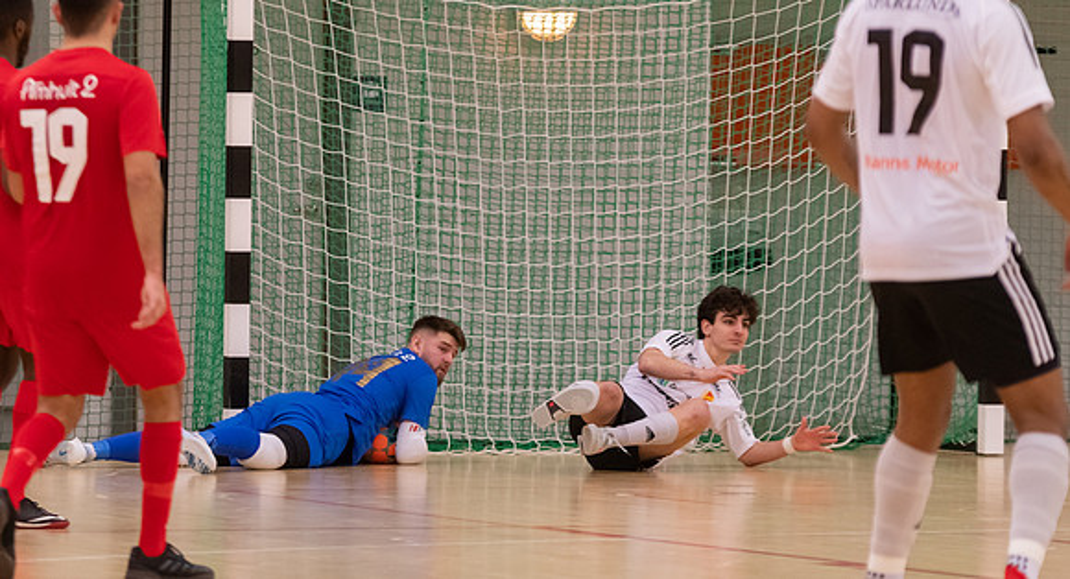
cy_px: 490
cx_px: 544
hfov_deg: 7.0
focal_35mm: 312
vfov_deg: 3.8
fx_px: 8766
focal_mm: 140
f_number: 3.2
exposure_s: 1/800
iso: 640
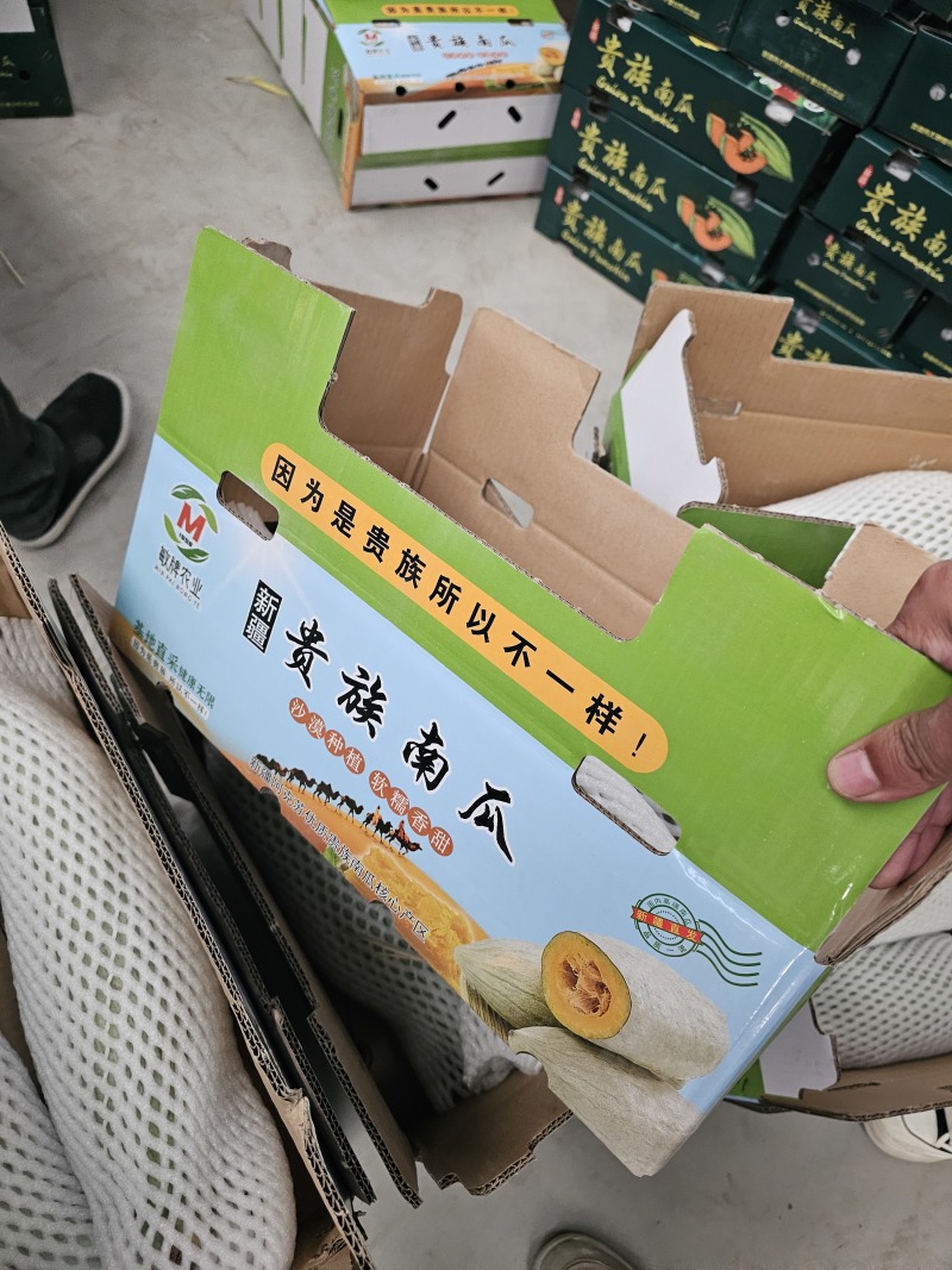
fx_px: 844
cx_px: 476
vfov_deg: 73.9
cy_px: 635
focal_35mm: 23
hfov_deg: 58.9
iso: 1000
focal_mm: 6.3
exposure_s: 1/100
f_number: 1.7
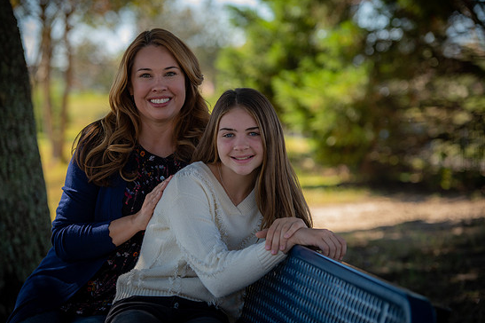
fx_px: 1656
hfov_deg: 16.7
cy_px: 153
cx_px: 231
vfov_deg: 11.1
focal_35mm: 123
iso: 50
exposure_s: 1/250
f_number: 3.5
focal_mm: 116
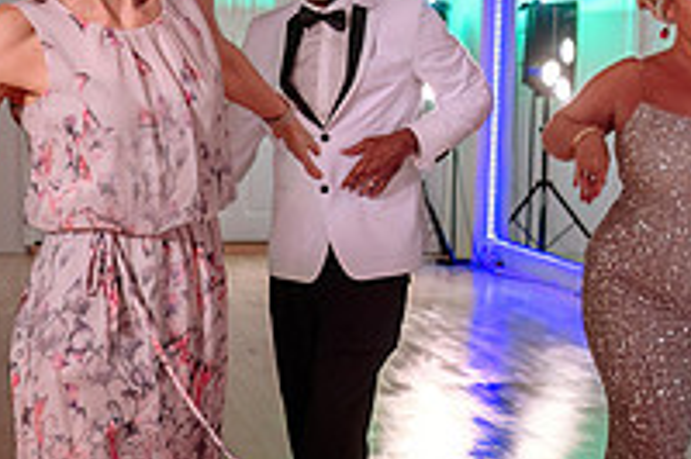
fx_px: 1784
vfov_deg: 14.6
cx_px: 138
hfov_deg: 21.6
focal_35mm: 93
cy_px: 319
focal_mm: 24
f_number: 2.8
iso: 500
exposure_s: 1/100
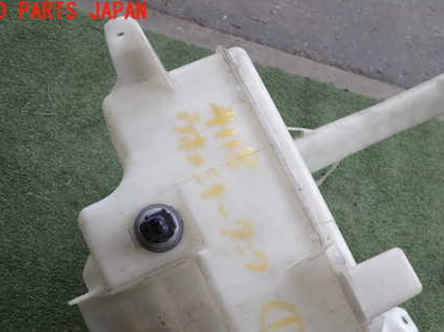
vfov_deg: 33.1
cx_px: 272
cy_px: 237
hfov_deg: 43.6
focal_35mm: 43
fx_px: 551
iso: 100
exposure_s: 1/250
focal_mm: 5.4
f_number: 2.3
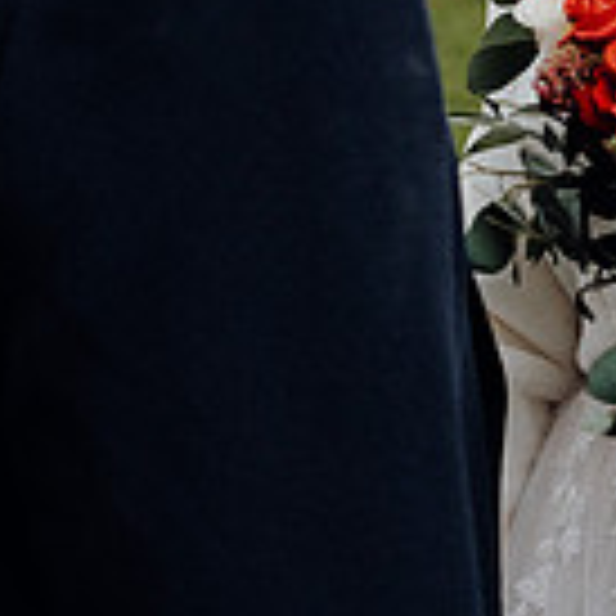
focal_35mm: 122
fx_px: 2456
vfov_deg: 13.8
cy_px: -164
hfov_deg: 14.2
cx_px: 553
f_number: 3.5
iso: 2000
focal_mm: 34
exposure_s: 1/250
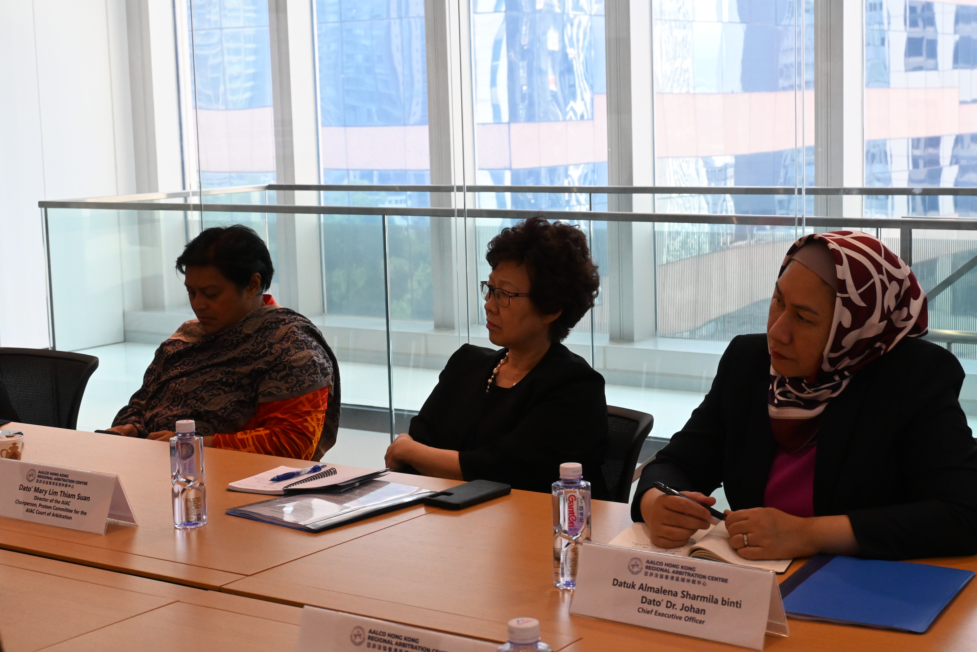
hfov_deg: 33.4
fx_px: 1628
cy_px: 326
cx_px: 488
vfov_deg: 22.6
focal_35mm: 60
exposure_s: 1/250
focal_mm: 40
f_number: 7.1
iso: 2800
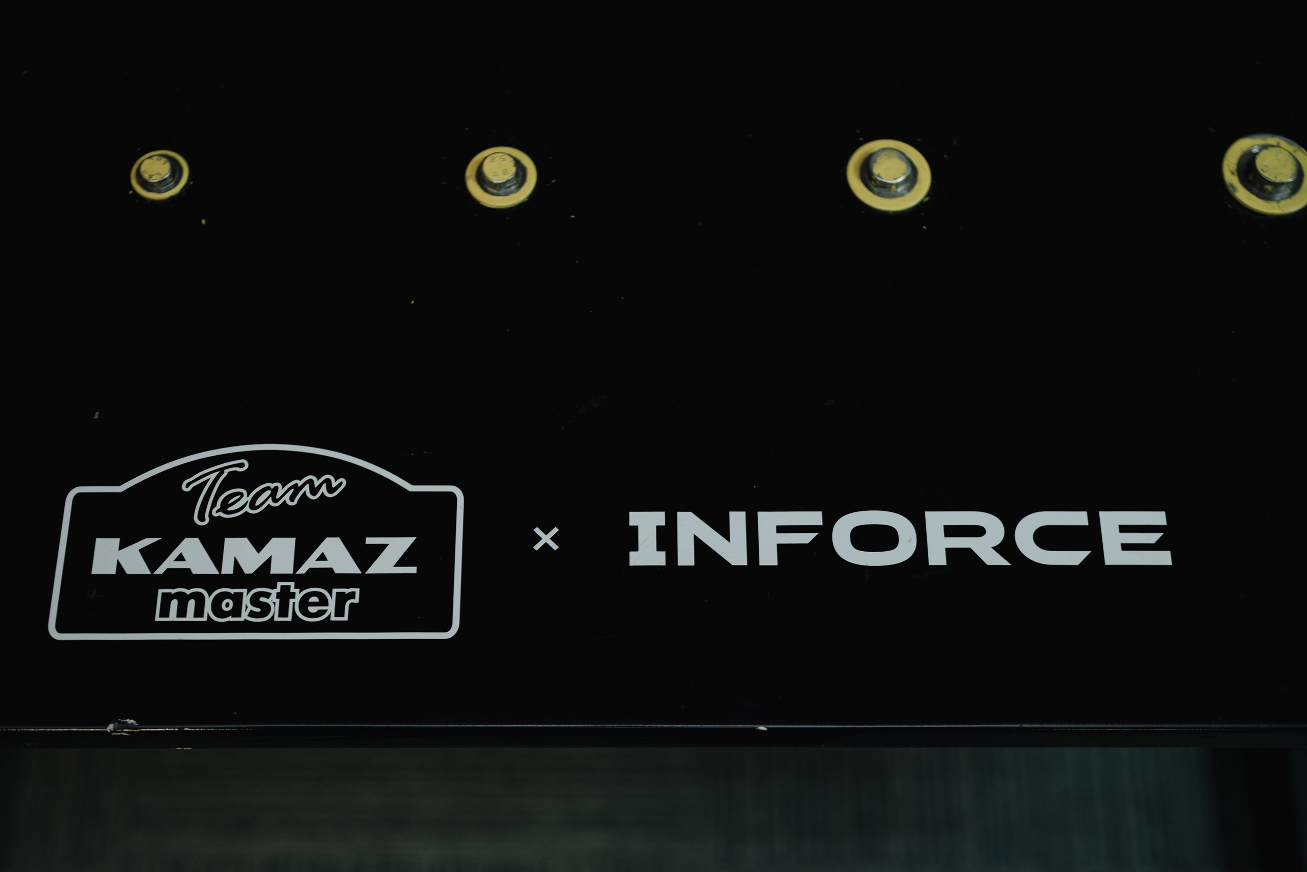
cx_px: 654
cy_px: 436
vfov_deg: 27.0
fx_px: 1815
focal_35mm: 50
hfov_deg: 39.6
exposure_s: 1/125
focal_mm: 50
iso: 200
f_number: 2.2
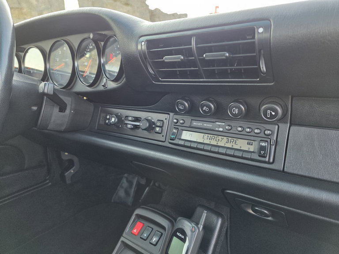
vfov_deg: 58.9
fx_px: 225
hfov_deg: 73.9
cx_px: 170
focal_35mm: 23
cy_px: 127
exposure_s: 1/180
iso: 200
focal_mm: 6.3
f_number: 1.7
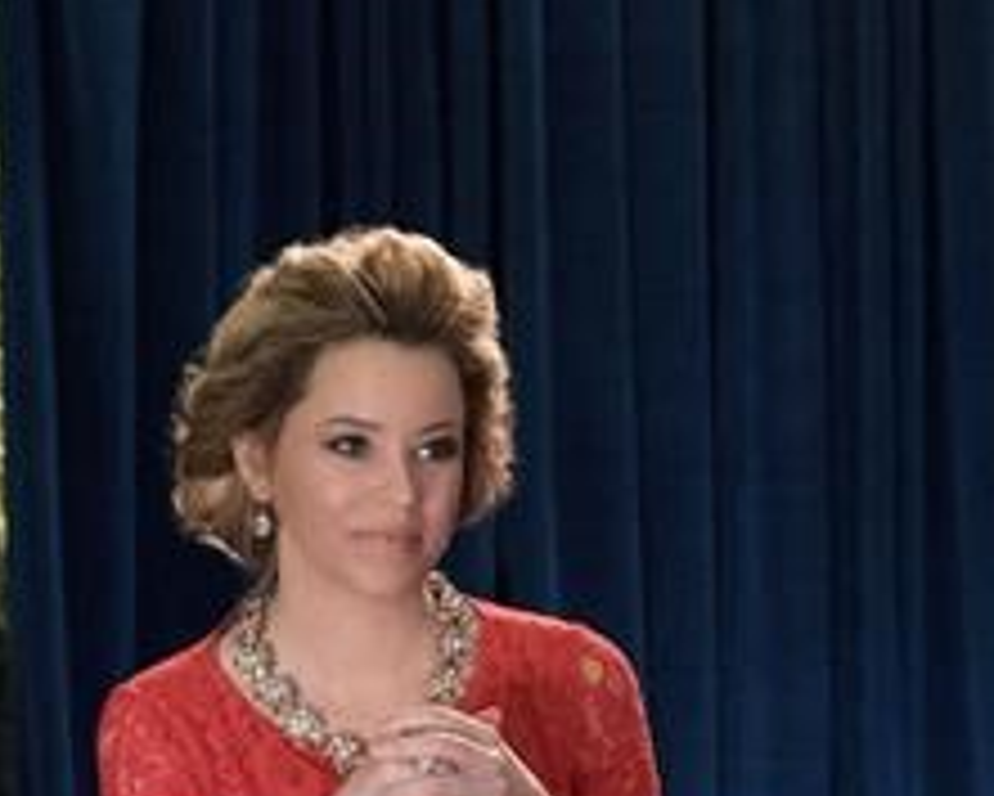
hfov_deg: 10.0
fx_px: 5680
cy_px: 958
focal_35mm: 193
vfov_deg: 7.9
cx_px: 157
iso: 8000
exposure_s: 1/200
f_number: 4
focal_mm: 70
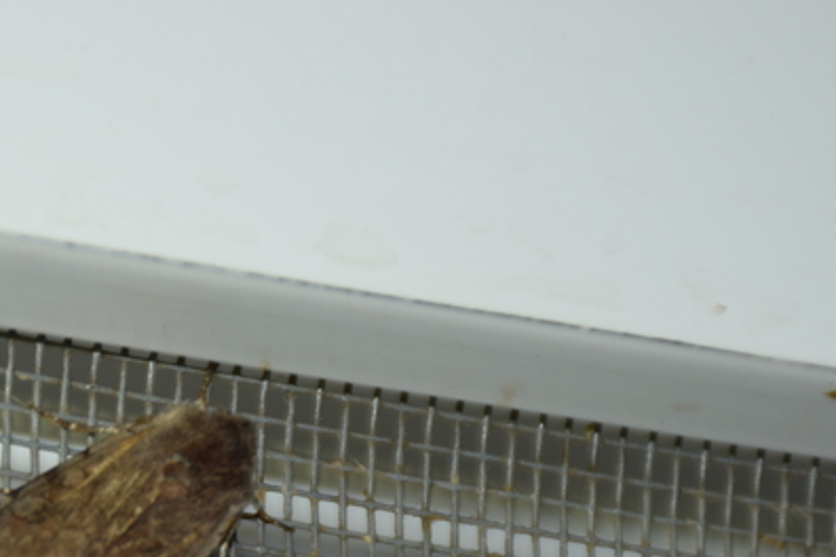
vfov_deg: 2.9
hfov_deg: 4.4
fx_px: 10983
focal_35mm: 473
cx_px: 63
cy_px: 656
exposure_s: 1/60
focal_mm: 130
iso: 160
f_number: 5.6
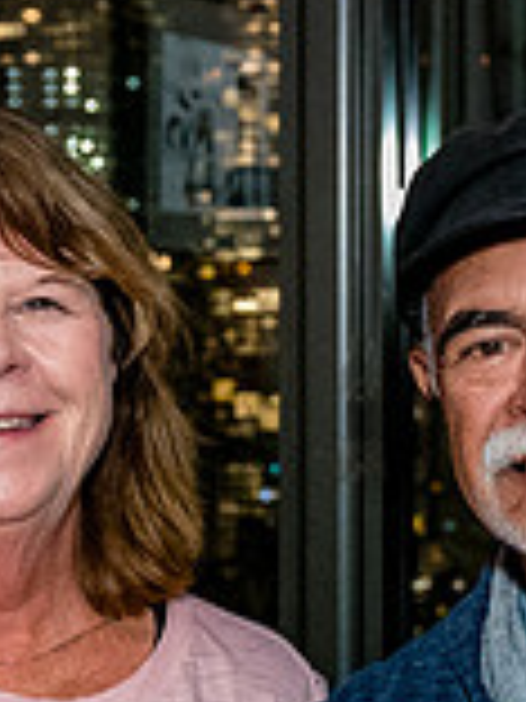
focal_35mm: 128
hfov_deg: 11.6
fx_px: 2593
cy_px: 476
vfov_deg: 15.4
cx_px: 279
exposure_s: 1/200
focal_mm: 24
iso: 12800
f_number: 4.5
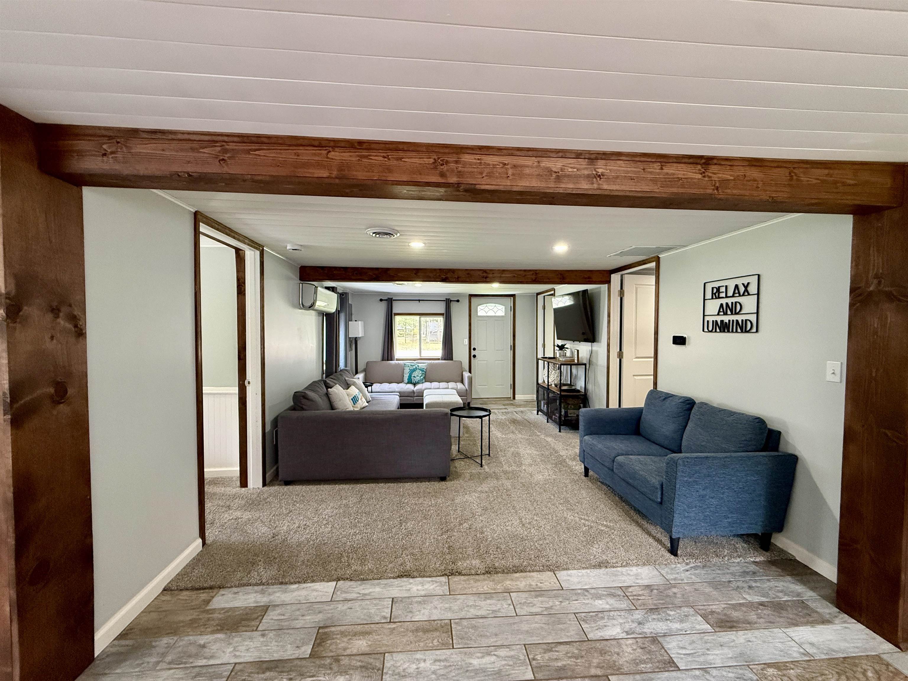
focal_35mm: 14
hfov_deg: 102.1
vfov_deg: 85.7
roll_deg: -0.2
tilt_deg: -2.3
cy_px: 340
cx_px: 454
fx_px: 367
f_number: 2.2
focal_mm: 2.22
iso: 500
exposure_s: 1/120
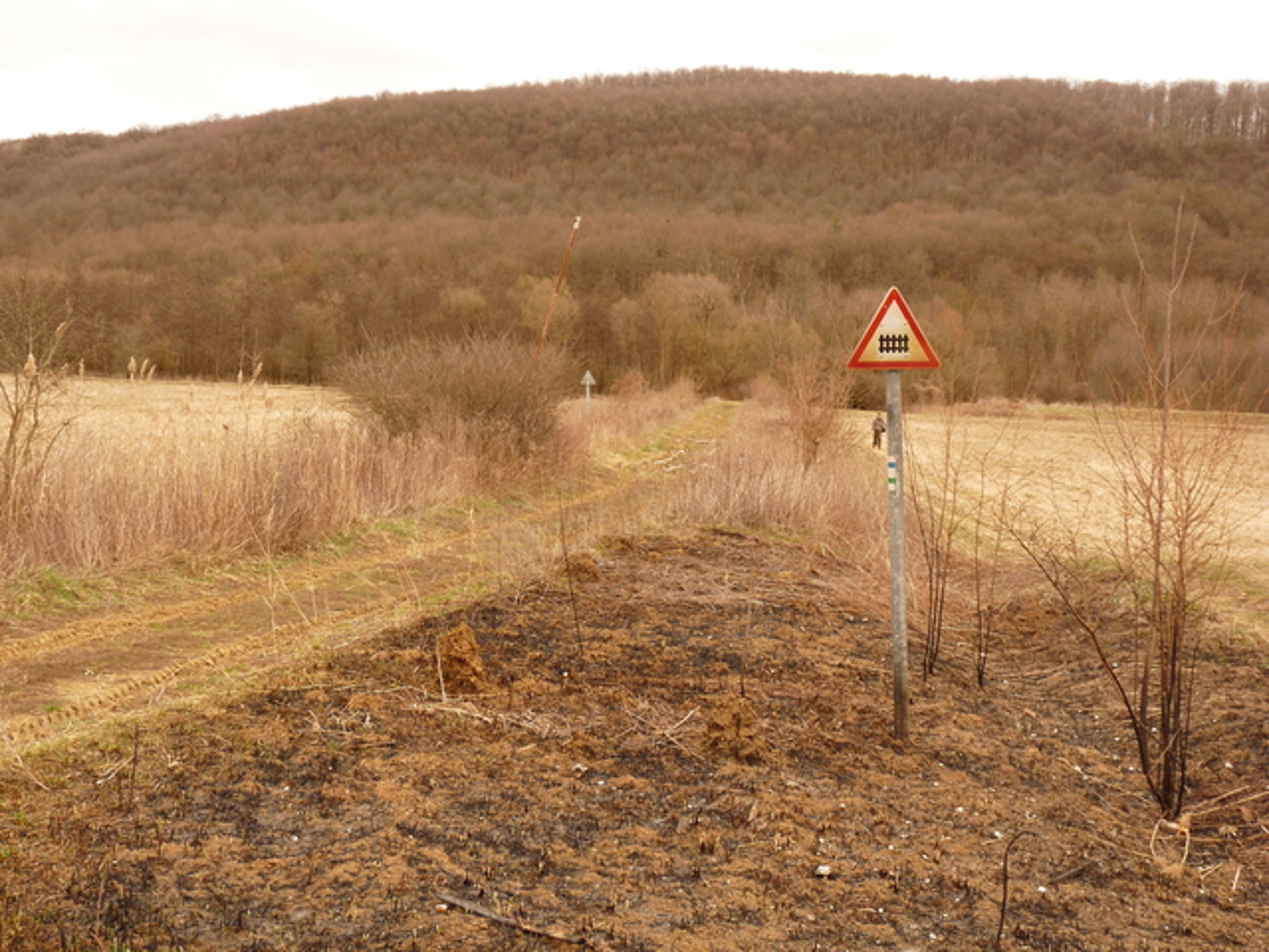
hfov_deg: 38.9
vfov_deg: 29.7
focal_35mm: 49
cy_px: 476
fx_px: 1796
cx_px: 634
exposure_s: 1/125
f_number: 4
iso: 100
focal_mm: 8.7
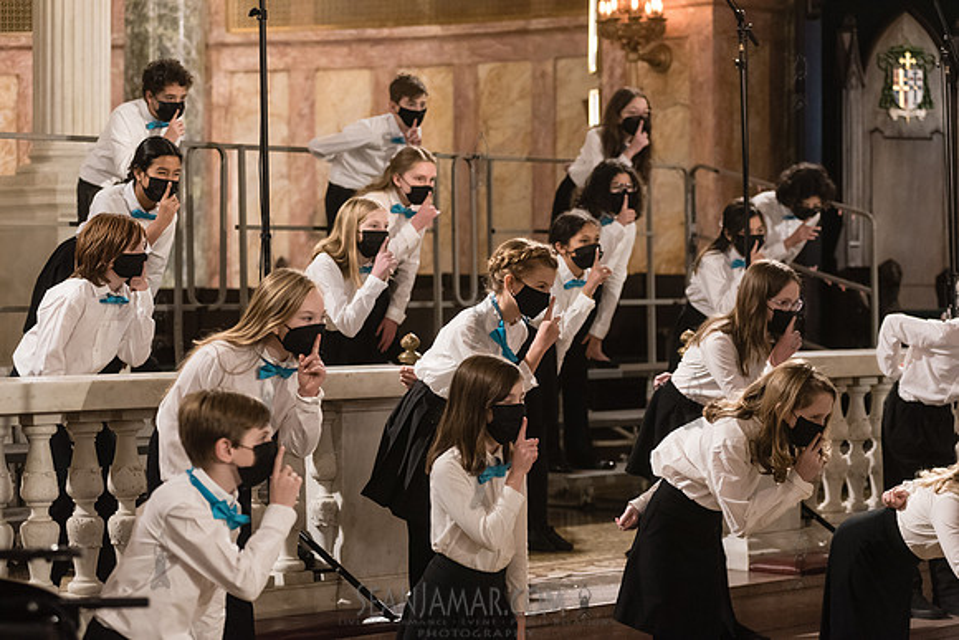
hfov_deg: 22.1
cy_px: 320
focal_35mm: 92
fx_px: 2451
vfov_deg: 14.9
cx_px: 480
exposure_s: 1/200
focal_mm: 92
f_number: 4
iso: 4000
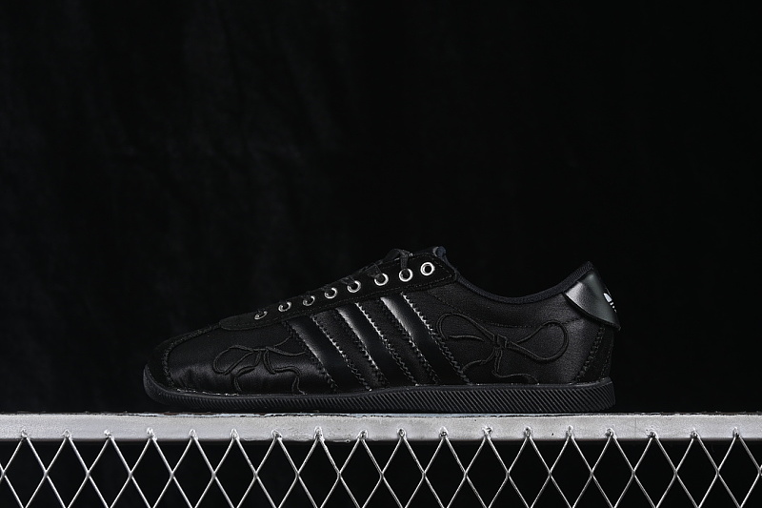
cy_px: 254
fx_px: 1587
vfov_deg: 18.2
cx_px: 381
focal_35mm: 75
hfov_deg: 27.0
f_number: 6.3
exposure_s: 1/50
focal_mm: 50
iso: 160
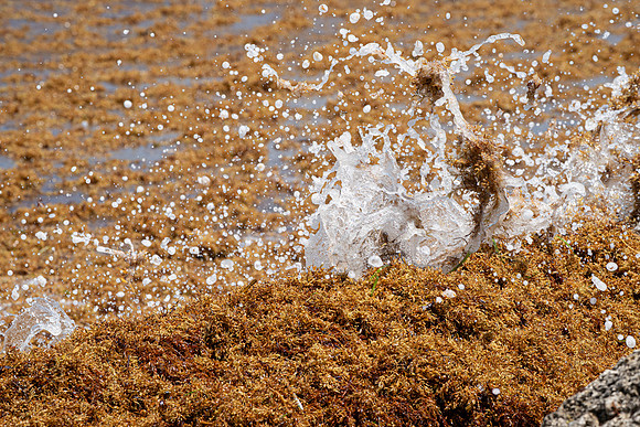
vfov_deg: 6.5
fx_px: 3770
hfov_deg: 9.7
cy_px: 214
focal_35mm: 212
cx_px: 320
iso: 640
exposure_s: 1/1250
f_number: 10
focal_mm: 212
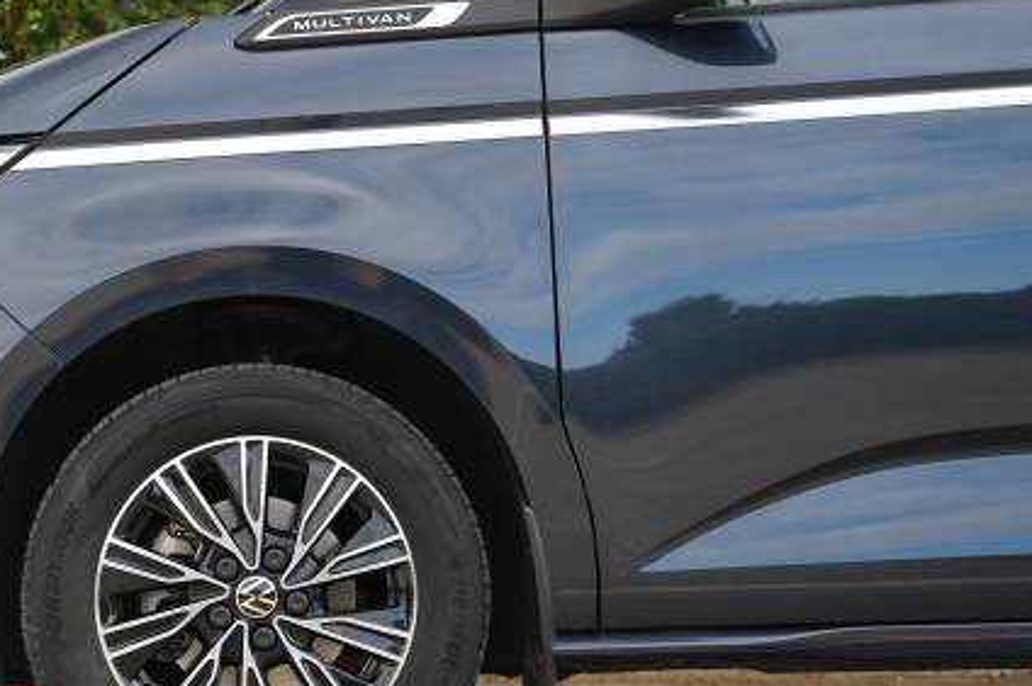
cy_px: 336
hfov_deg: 23.1
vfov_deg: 15.6
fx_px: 2502
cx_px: 260
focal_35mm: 87
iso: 200
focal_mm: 57.9
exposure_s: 1/160
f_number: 4
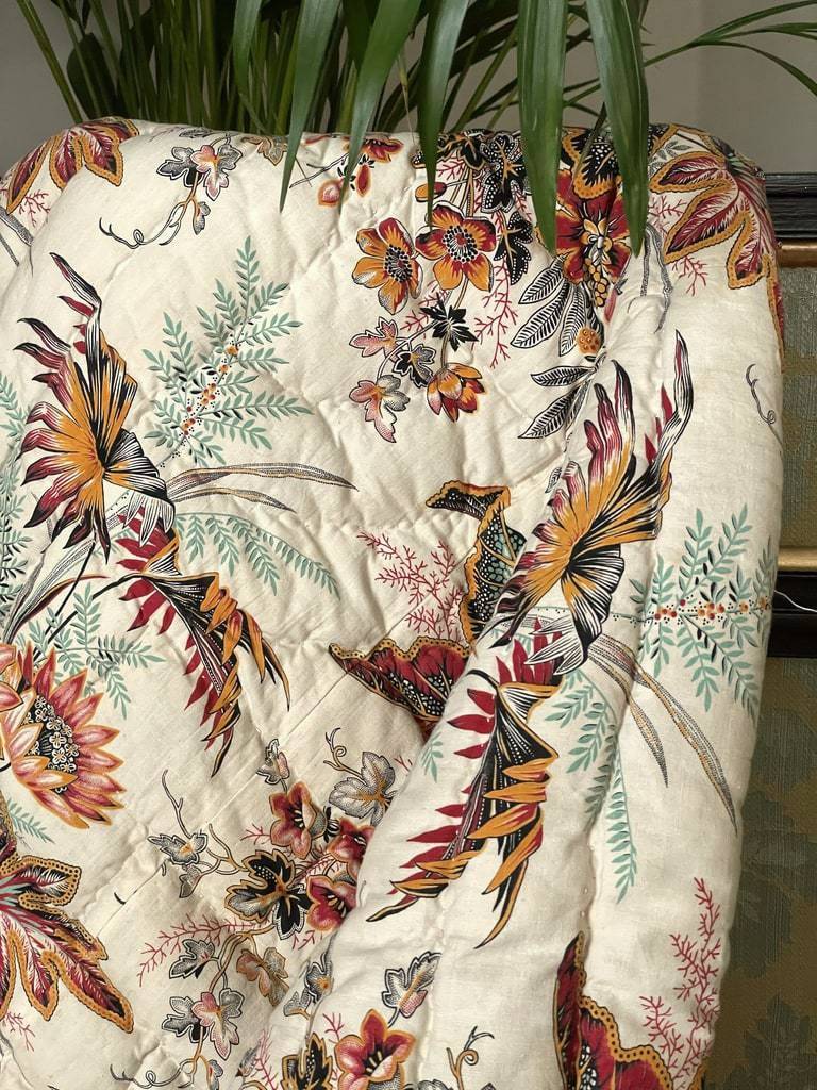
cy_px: 545
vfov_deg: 36.8
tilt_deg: -13.9
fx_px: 1636
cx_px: 408
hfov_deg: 28.0
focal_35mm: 52
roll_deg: +1.0
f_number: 2
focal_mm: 6
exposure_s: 1/60
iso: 500
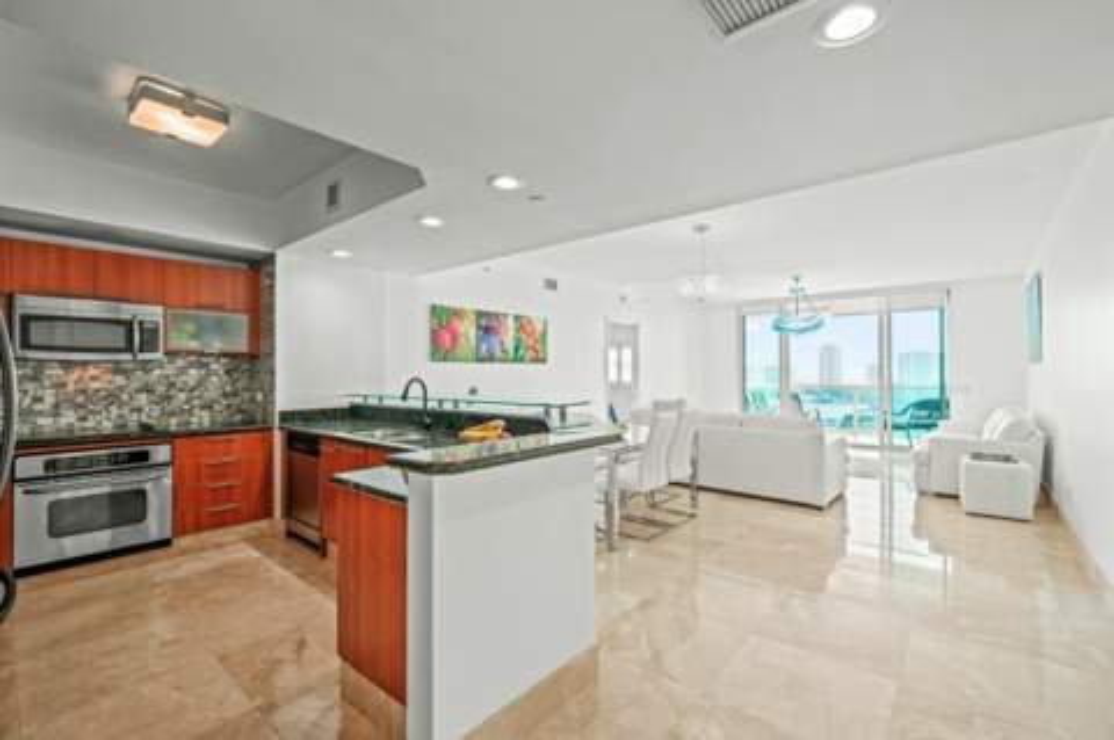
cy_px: 370
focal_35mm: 15
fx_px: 464
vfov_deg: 77.2
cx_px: 557
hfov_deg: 100.4
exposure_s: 1/13
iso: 400
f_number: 8
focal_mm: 10
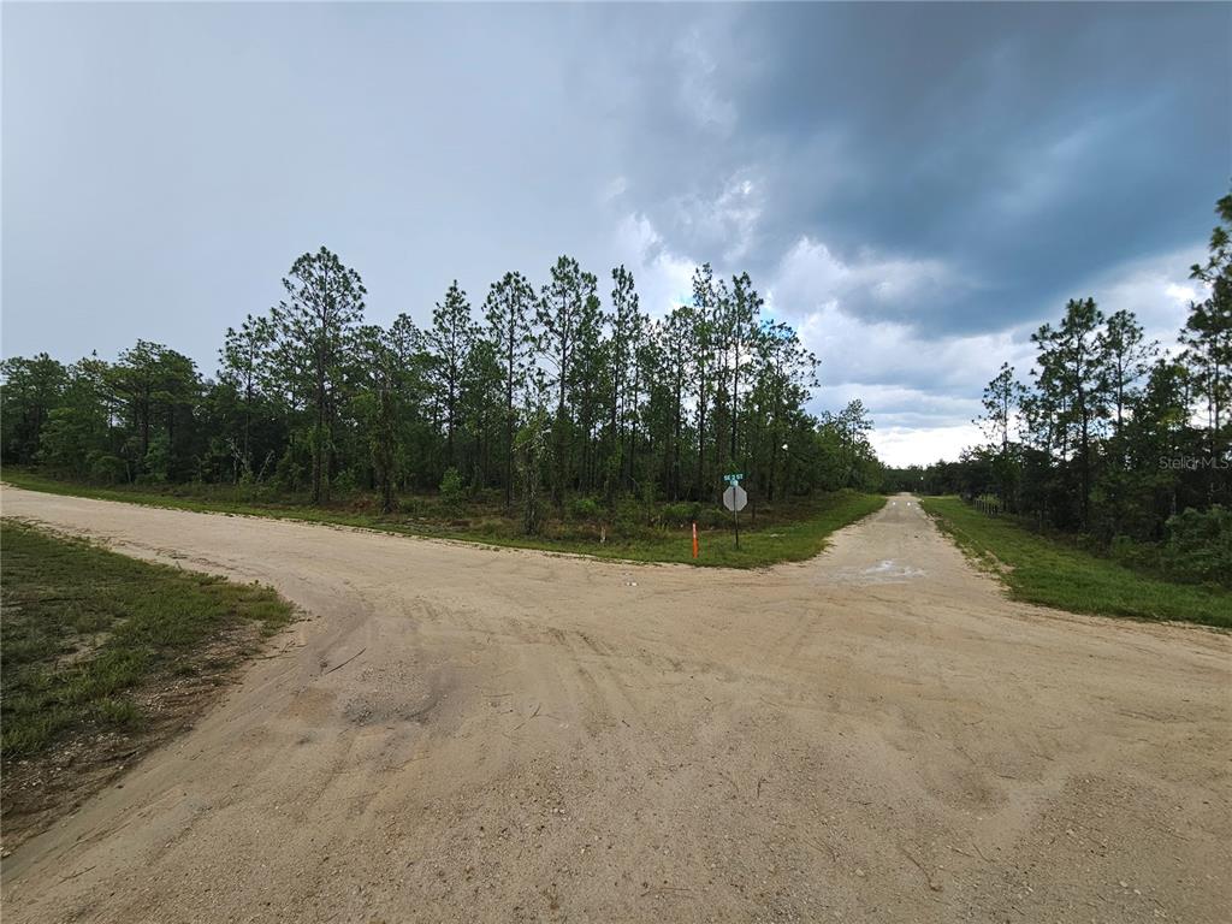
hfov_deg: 106.2
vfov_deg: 89.9
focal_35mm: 13
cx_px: 616
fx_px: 463
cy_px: 462
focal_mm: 2.2
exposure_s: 1/452
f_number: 2.2
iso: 50
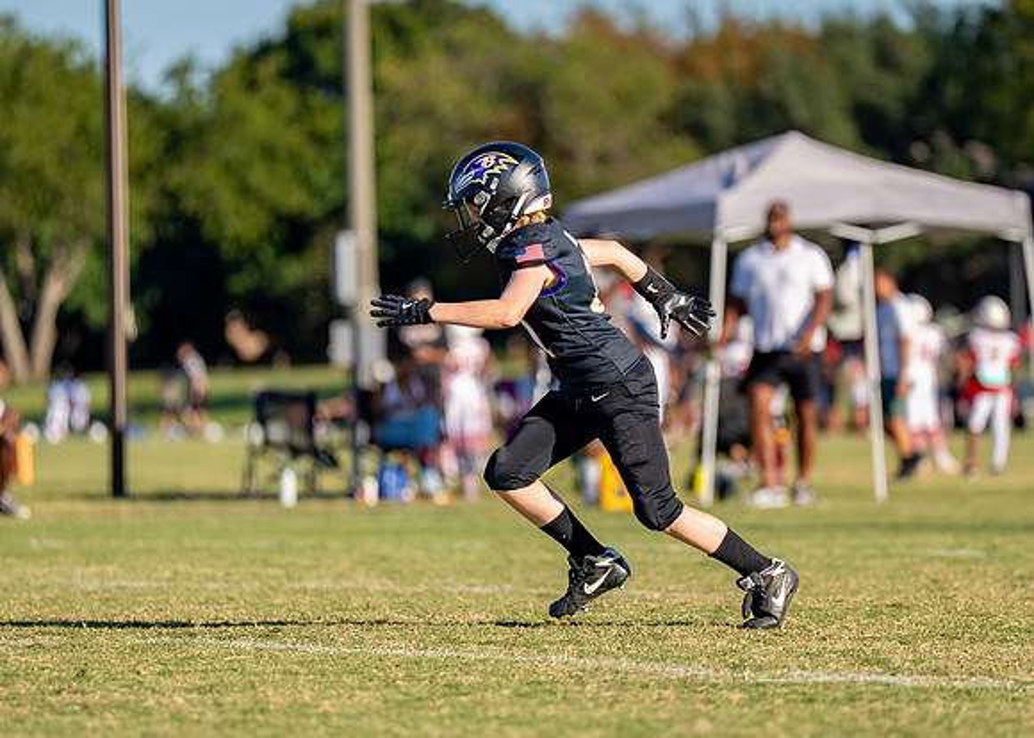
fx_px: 9254
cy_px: 350
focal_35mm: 315
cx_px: 608
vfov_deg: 4.6
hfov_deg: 6.4
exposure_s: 1/3200
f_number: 2.8
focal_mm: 200
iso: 160
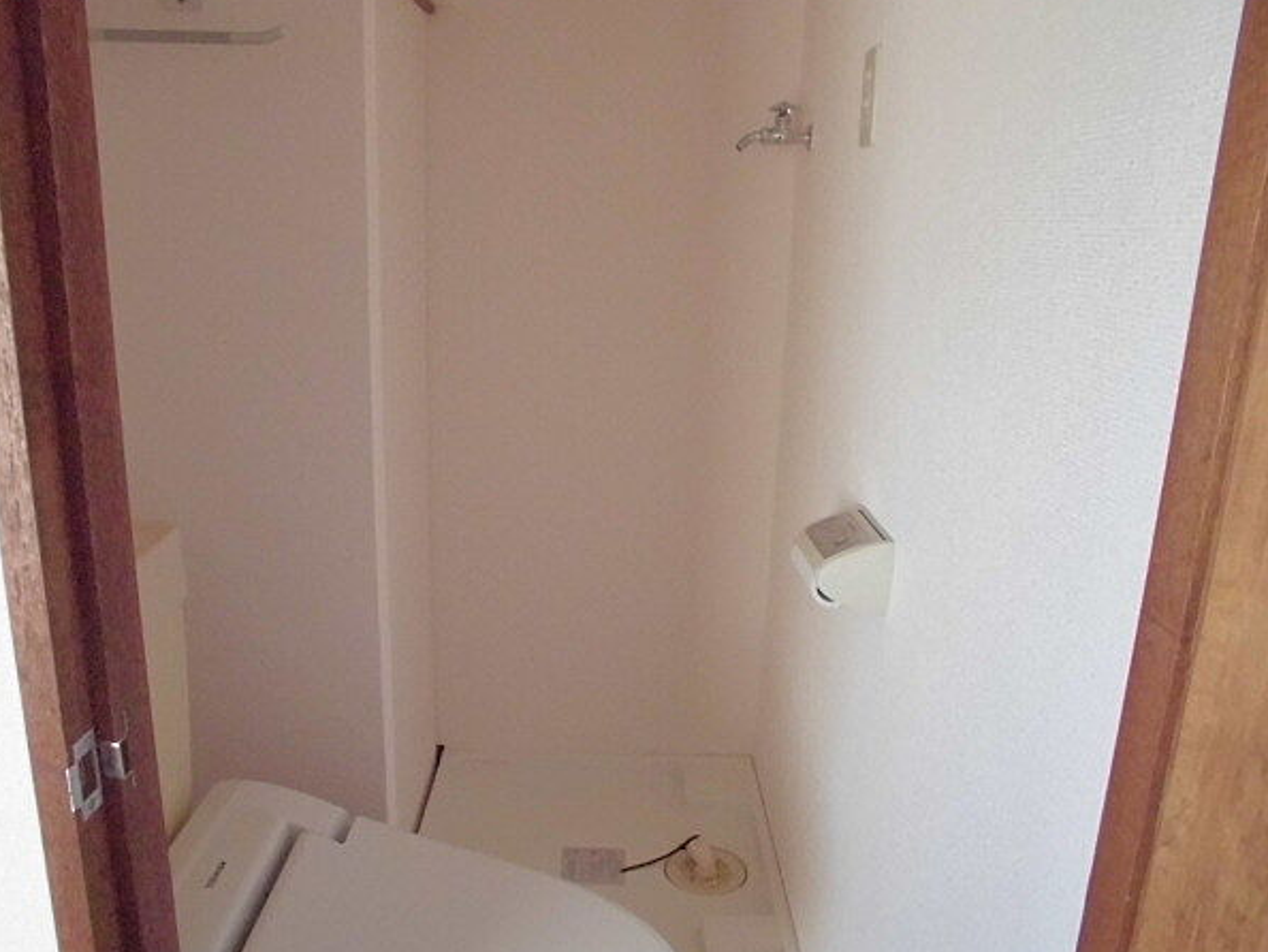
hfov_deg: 63.4
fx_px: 1026
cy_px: 497
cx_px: 602
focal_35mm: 28
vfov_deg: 49.8
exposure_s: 1/60
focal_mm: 4.6
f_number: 3.5
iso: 800
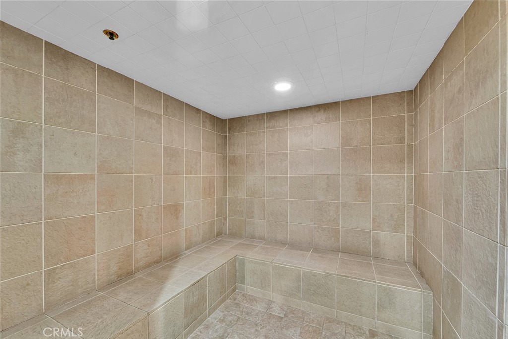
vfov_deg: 81.2
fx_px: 198
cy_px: 170
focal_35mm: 14
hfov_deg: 104.2
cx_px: 254
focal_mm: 14
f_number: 8
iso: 100
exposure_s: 1/2
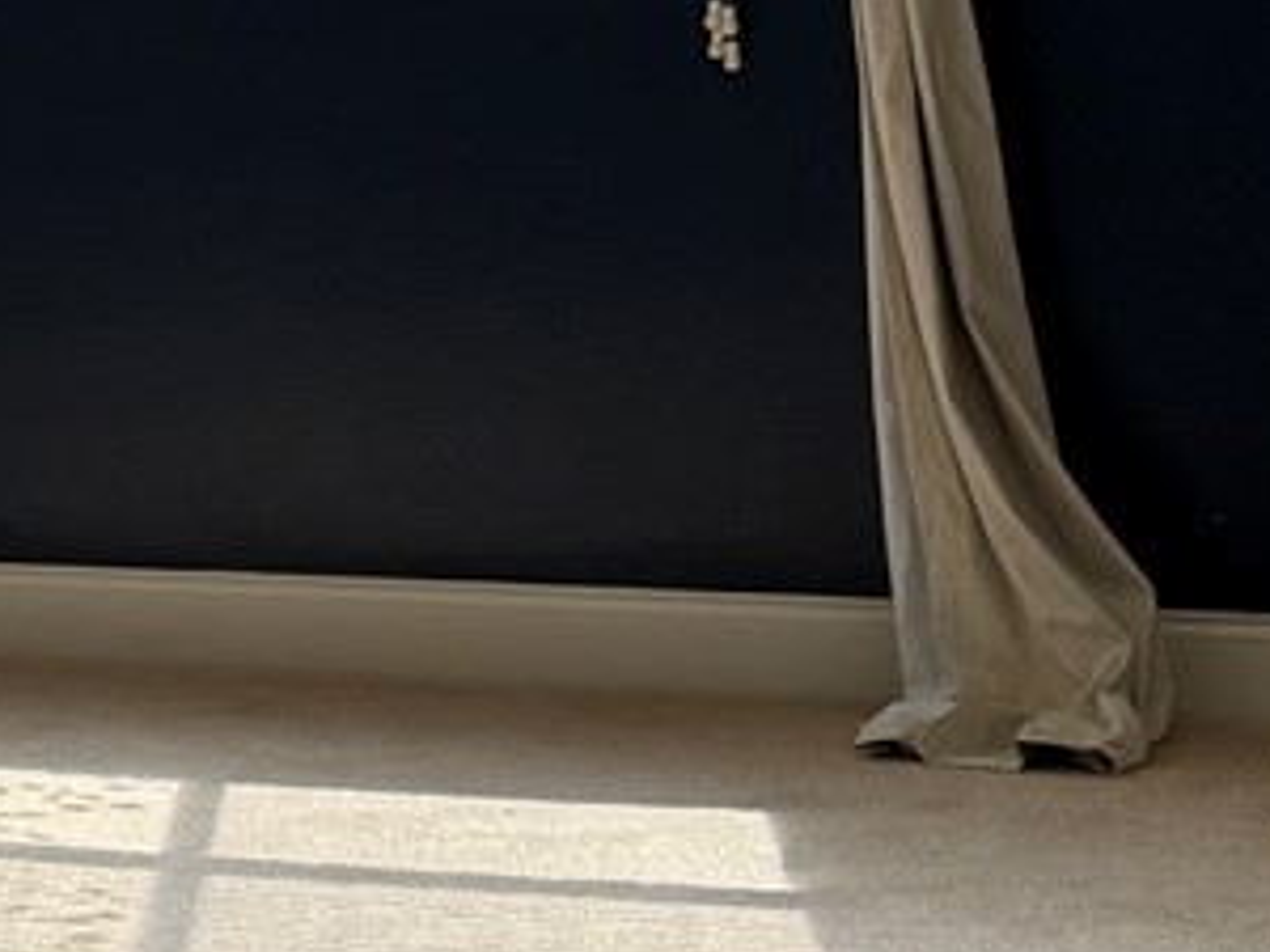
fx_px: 4696
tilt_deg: -3.6
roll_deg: +2.1
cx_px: -567
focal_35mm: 128
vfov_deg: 11.6
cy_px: 300
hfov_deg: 14.5
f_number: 1.78
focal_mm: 6.76
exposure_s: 1/376
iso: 100
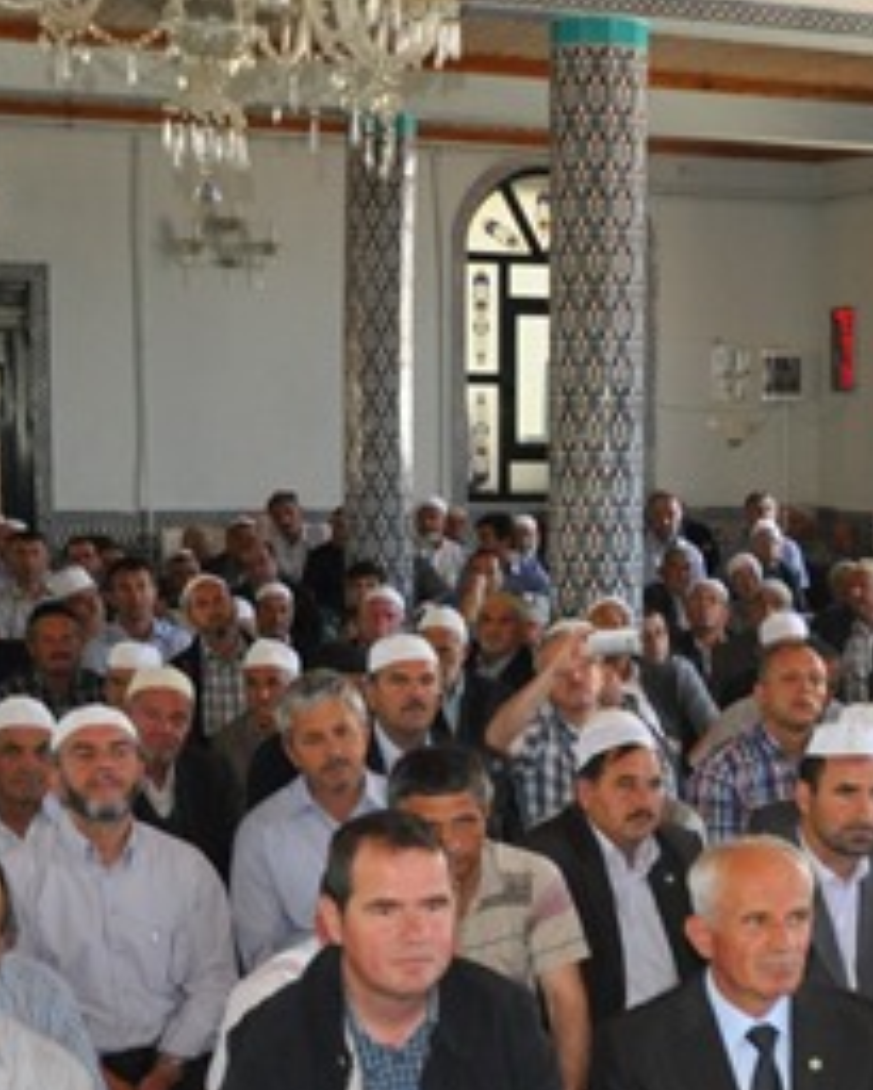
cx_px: 1107
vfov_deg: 24.9
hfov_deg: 18.8
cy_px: 775
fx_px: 2453
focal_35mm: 76
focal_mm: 18
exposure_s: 1/60
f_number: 3.5
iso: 800
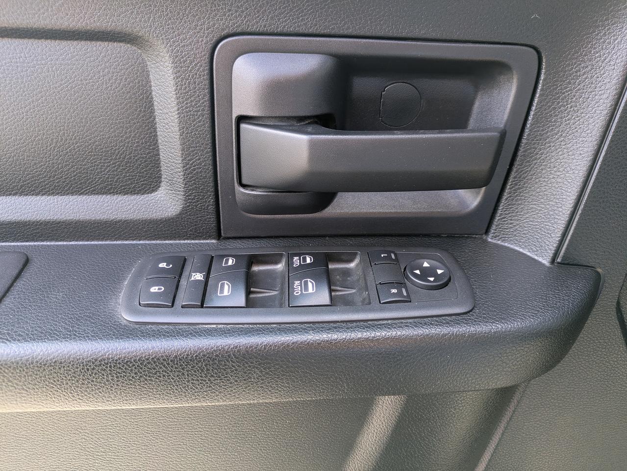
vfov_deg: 54.9
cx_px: 314
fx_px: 453
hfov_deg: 69.4
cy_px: 236
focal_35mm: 25
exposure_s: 1/120
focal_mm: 5.43
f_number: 1.89
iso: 135
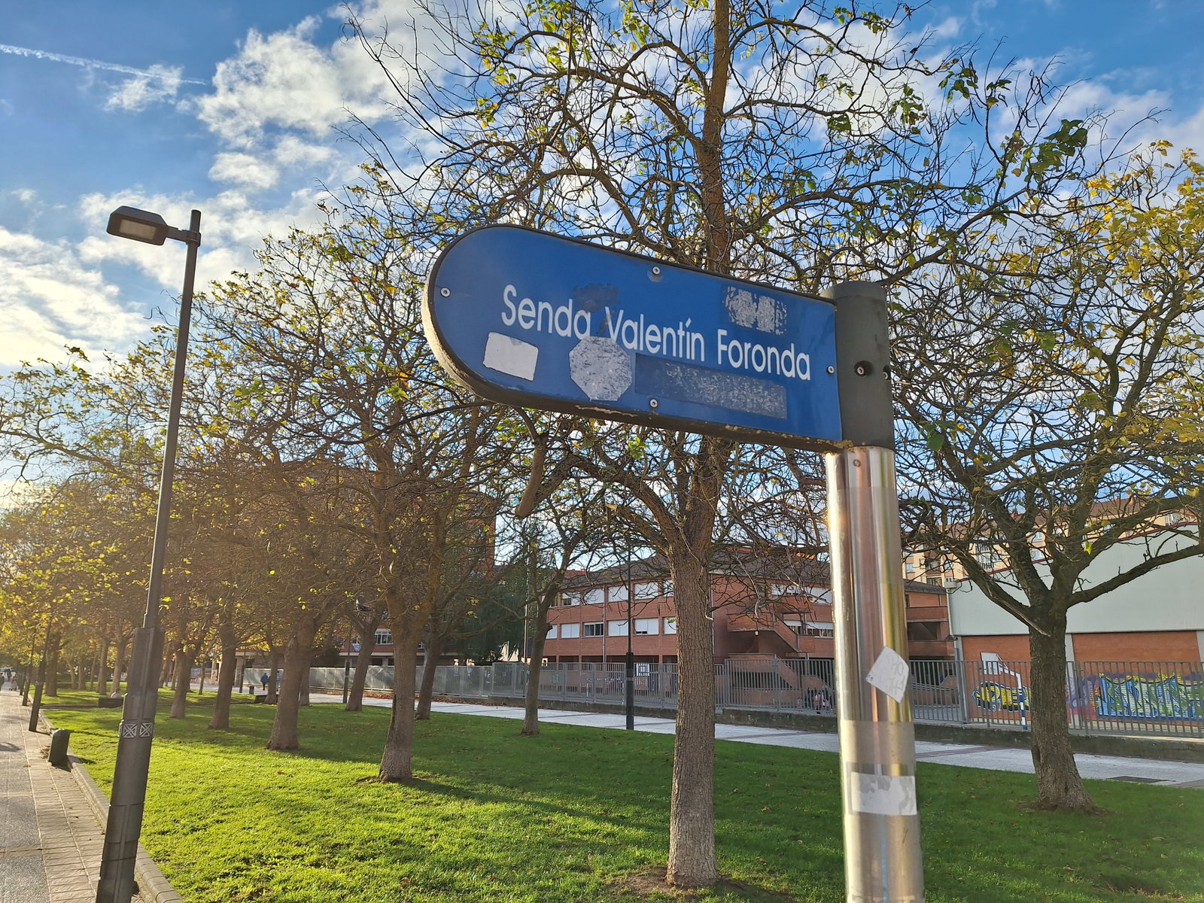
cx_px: 602
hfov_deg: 73.9
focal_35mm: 23
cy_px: 452
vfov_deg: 58.9
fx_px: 800
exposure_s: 1/1634
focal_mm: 5.54
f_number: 1.8
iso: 40
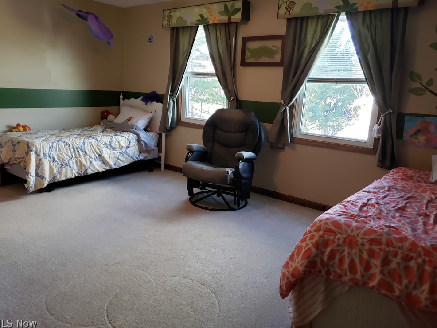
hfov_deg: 65.3
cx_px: 218
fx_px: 341
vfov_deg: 51.4
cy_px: 160
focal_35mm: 27
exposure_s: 1/60
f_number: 1.5
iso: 200
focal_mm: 4.3
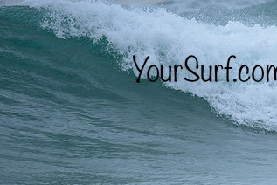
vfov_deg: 0.9
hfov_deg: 1.4
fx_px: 11637
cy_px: 62
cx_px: 223
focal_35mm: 1511
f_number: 6.3
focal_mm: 800
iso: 280
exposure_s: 1/2000
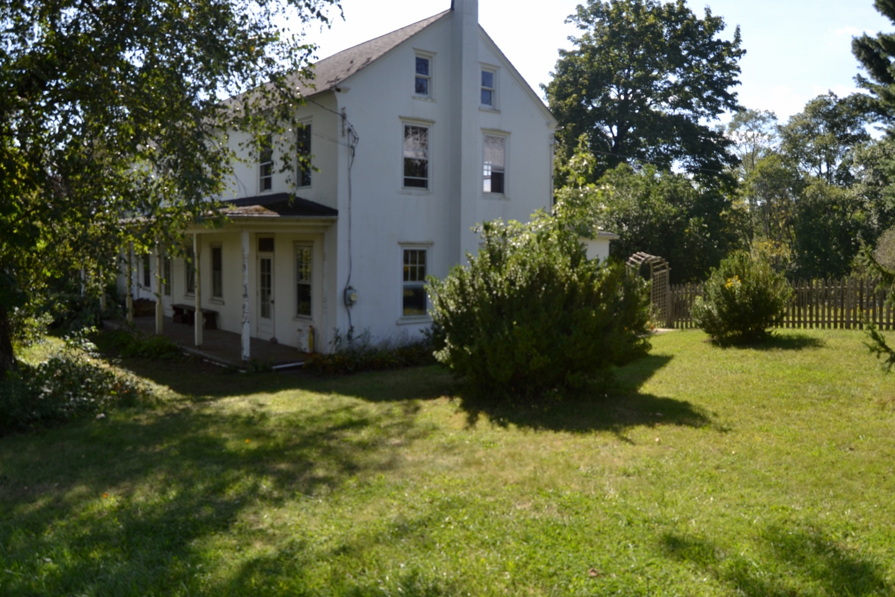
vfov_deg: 46.4
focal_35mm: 28
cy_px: 304
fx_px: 696
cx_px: 455
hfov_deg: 65.5
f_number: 7.1
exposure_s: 1/200
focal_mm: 18
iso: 100
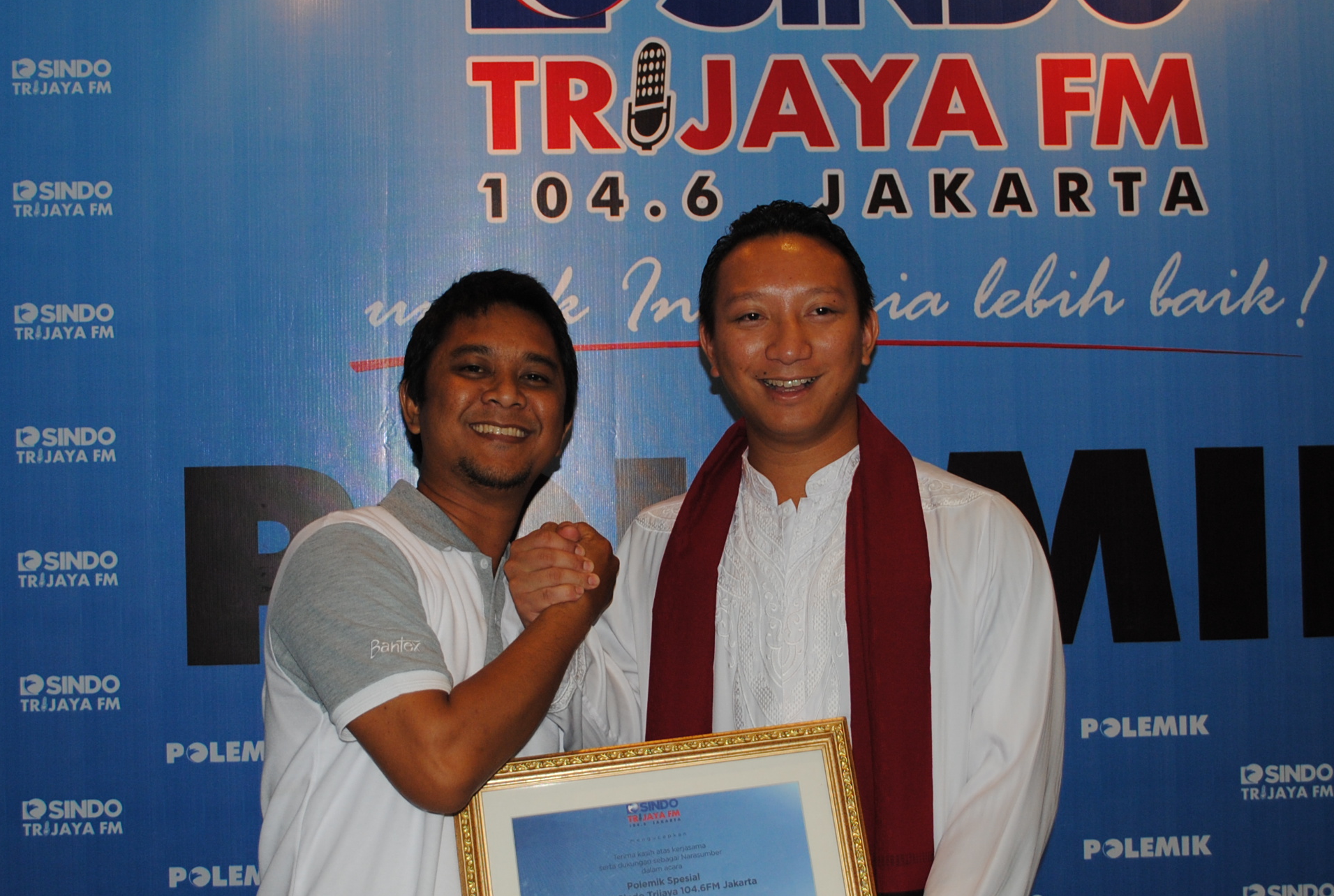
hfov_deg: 39.5
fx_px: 1857
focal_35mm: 50
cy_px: 447
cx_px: 591
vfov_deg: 27.1
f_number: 4
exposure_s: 1/60
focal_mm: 22
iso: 200
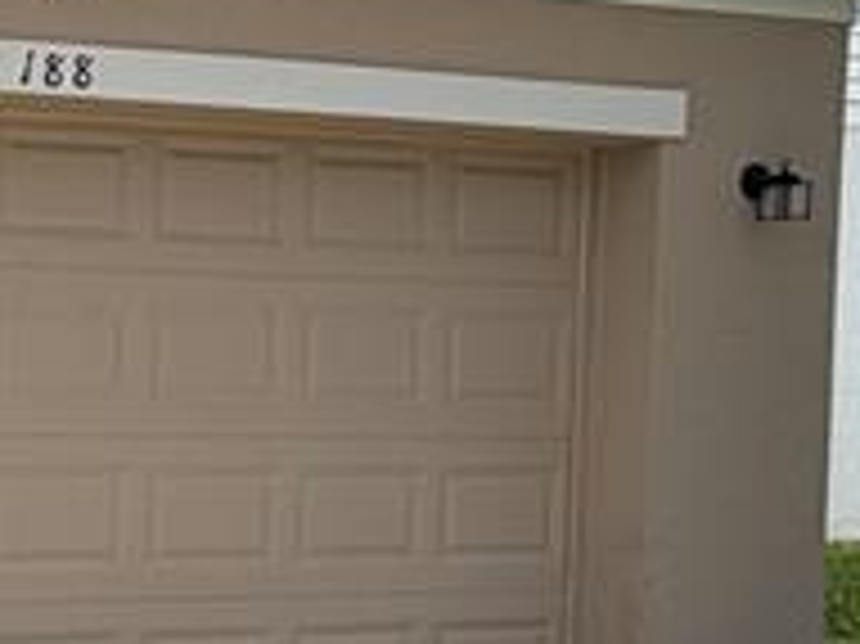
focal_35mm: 75
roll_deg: -0.6
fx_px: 1862
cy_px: 437
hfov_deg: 19.5
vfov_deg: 19.5
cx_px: -689
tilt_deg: -2.1
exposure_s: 1/1848
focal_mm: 2.22
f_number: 2.2
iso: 20
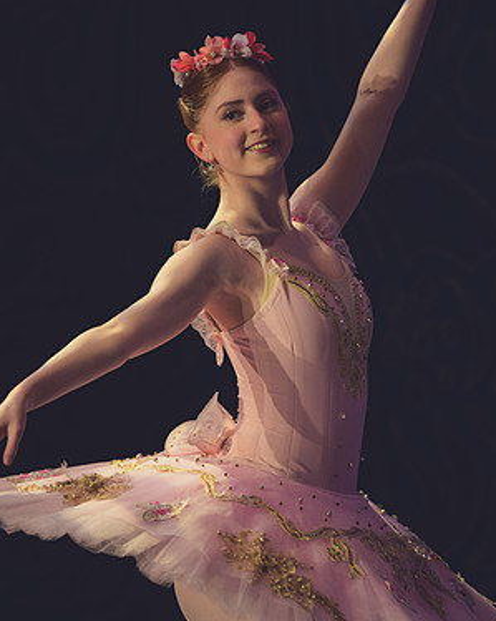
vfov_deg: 4.8
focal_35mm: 407
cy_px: 241
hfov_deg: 3.8
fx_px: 7471
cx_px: 188
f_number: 2.8
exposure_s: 1/320
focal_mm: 200
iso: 900
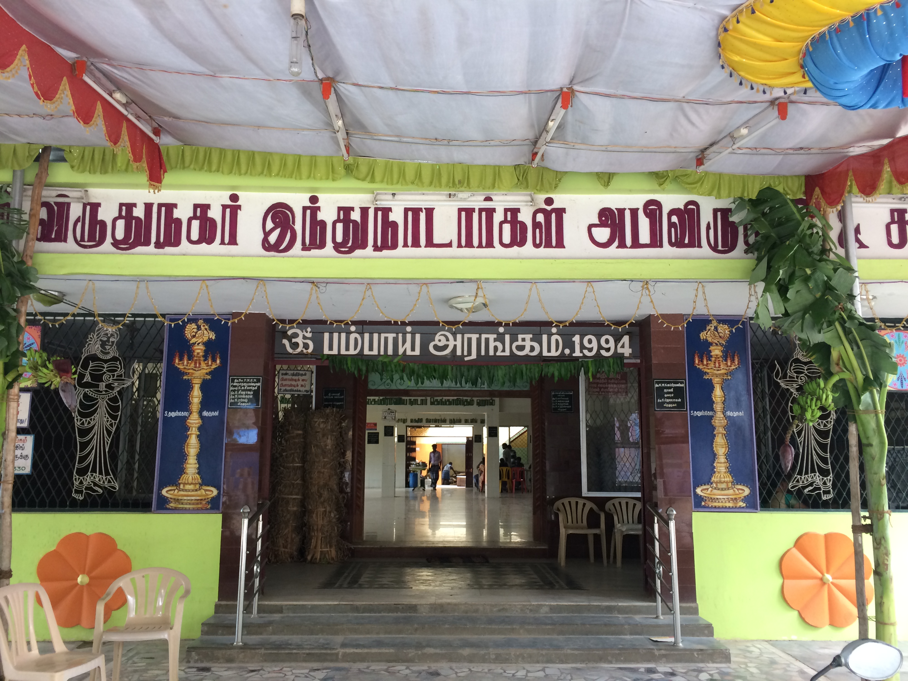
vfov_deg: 48.2
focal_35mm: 29
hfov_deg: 61.7
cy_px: 340
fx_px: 761
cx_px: 454
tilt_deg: +8.7
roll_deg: -1.5
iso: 40
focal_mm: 4.15
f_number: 2.2
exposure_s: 1/33
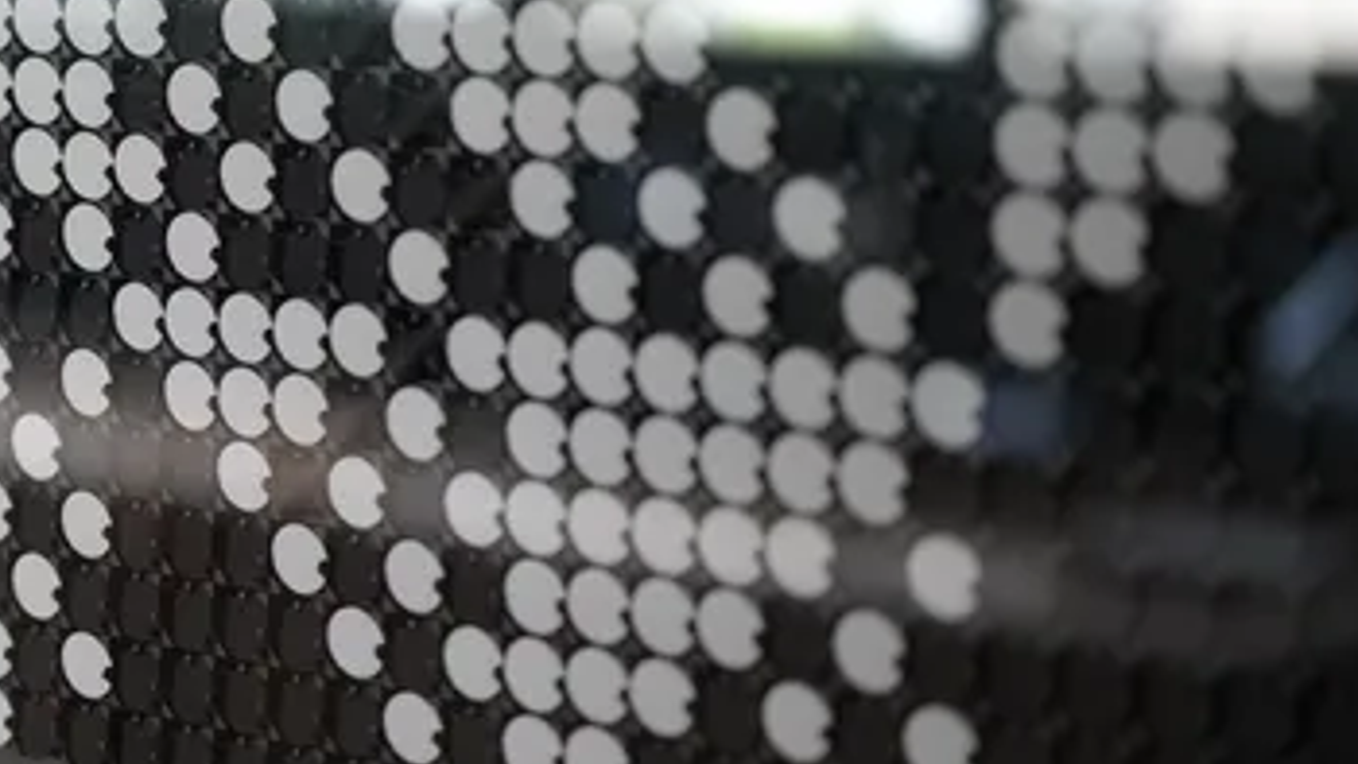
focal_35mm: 107
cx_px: -89
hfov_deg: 19.3
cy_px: 365
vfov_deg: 11.3
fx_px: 3854
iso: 400
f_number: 2.5
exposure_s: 1/60
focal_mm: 55
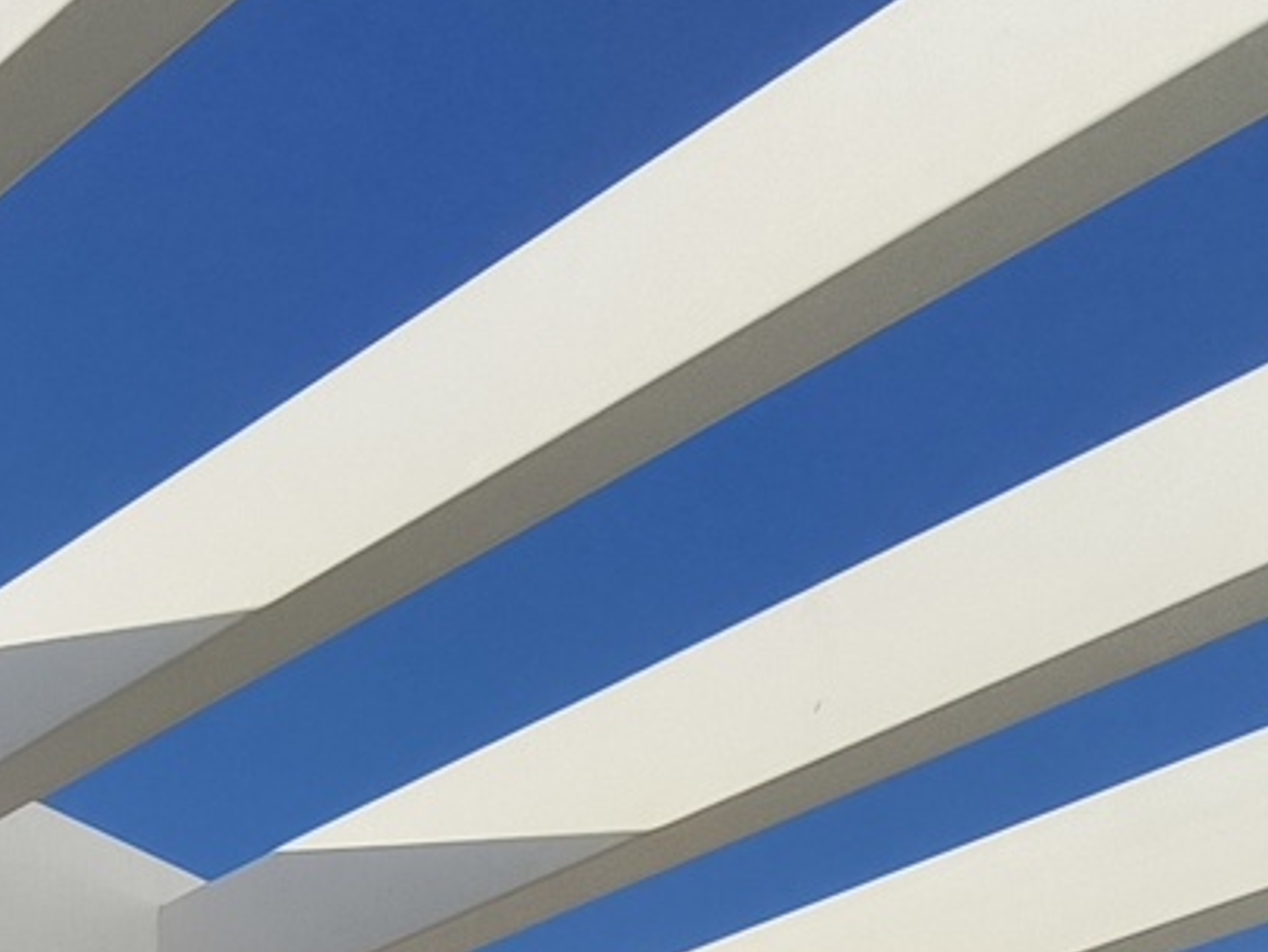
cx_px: -388
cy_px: 2176
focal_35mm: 74
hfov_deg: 23.3
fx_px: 2711
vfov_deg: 14.4
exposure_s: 1/1488
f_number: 2.2
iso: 50
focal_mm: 1.91
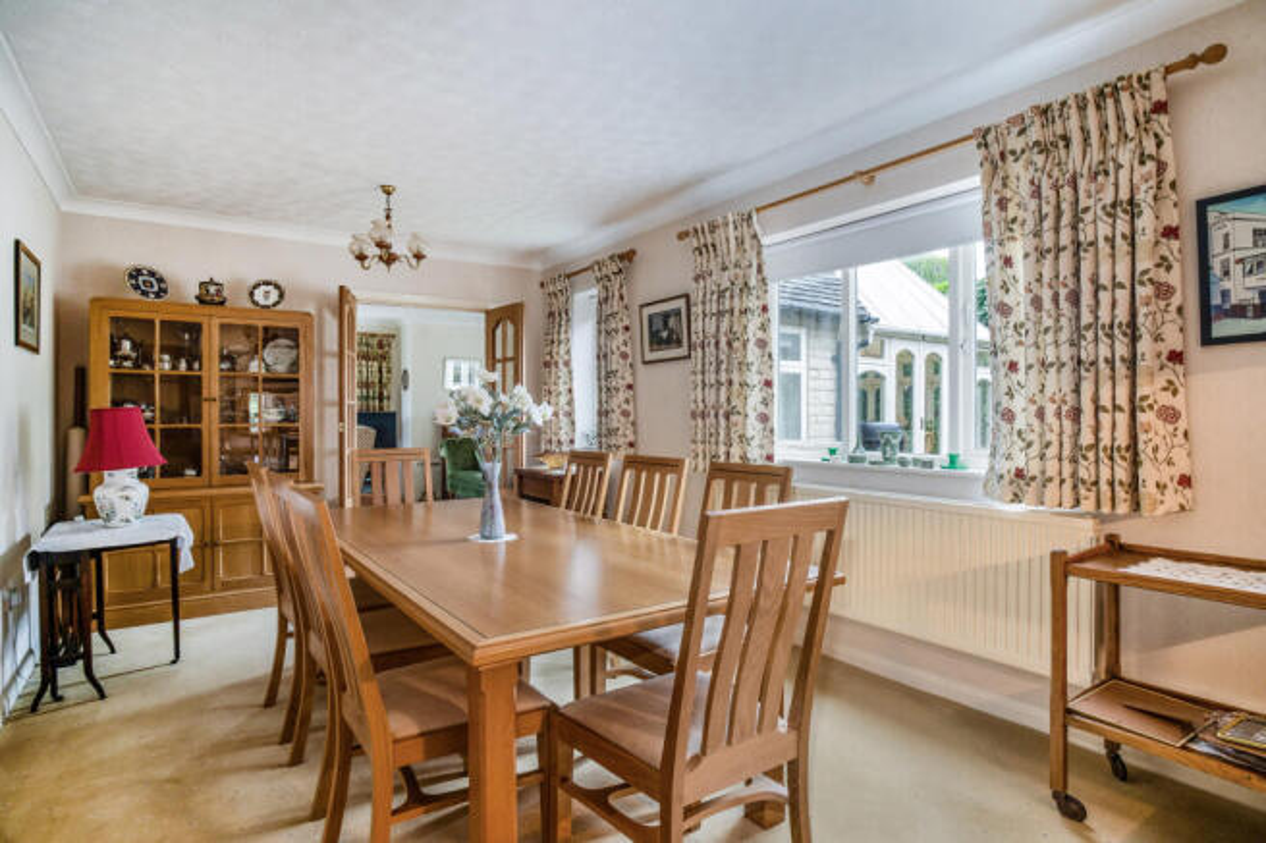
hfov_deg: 90.0
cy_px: 422
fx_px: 633
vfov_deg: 67.4
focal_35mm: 18
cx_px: 633
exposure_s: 1.6
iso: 400
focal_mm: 18
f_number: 8
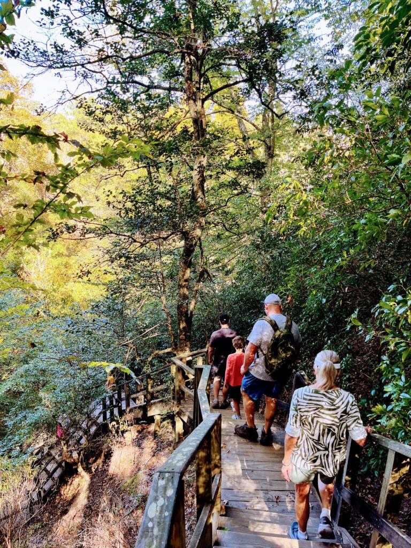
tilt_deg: -15.7
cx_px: 206
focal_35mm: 26
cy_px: 274
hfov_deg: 53.1
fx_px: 412
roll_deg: -0.6
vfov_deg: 67.3
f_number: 1.6
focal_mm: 5.1
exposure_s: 1/122
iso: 64
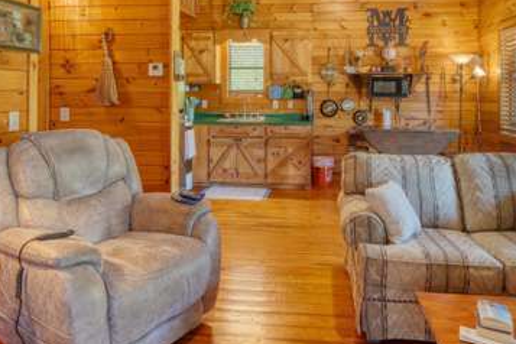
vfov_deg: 45.1
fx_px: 401
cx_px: 282
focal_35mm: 28
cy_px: 94
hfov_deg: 65.3
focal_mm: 10
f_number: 9
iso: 100
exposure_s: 1
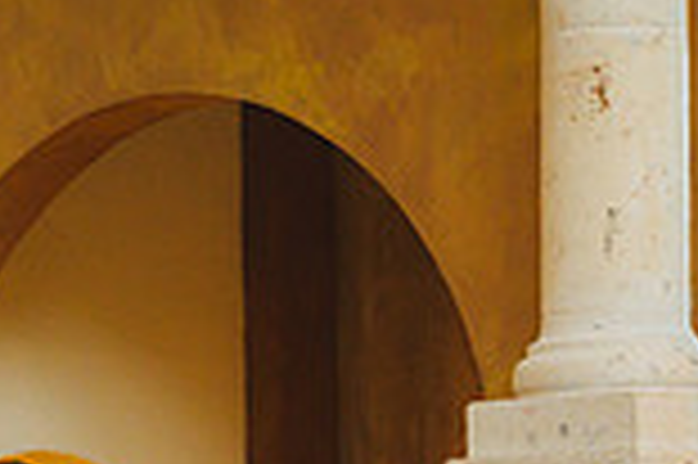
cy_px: 736
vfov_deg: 5.0
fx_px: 5249
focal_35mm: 271
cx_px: 629
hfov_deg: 7.6
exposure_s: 1/160
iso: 4000
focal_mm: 70
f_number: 2.8
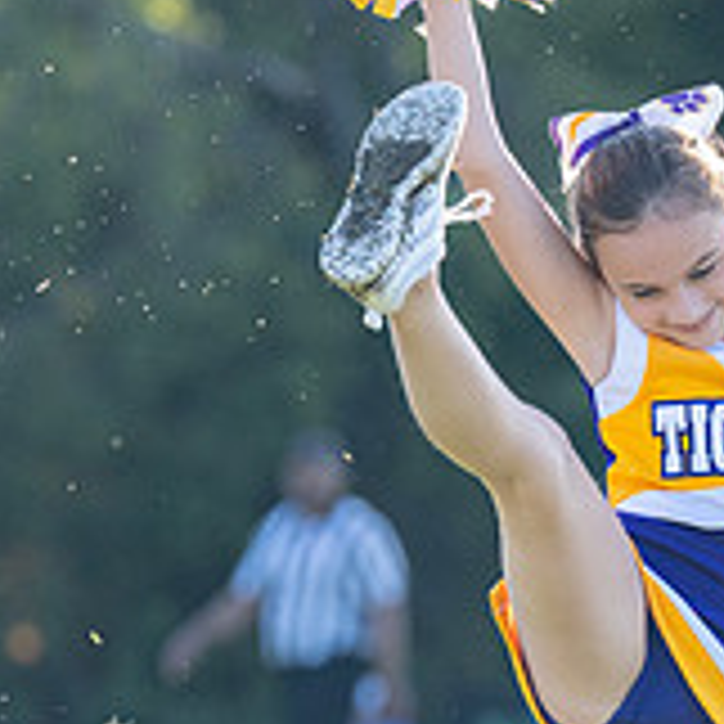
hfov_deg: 3.5
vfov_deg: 3.5
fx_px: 11808
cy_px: 732
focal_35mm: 499
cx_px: 632
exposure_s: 1/2000
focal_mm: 135
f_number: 2.8
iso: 400
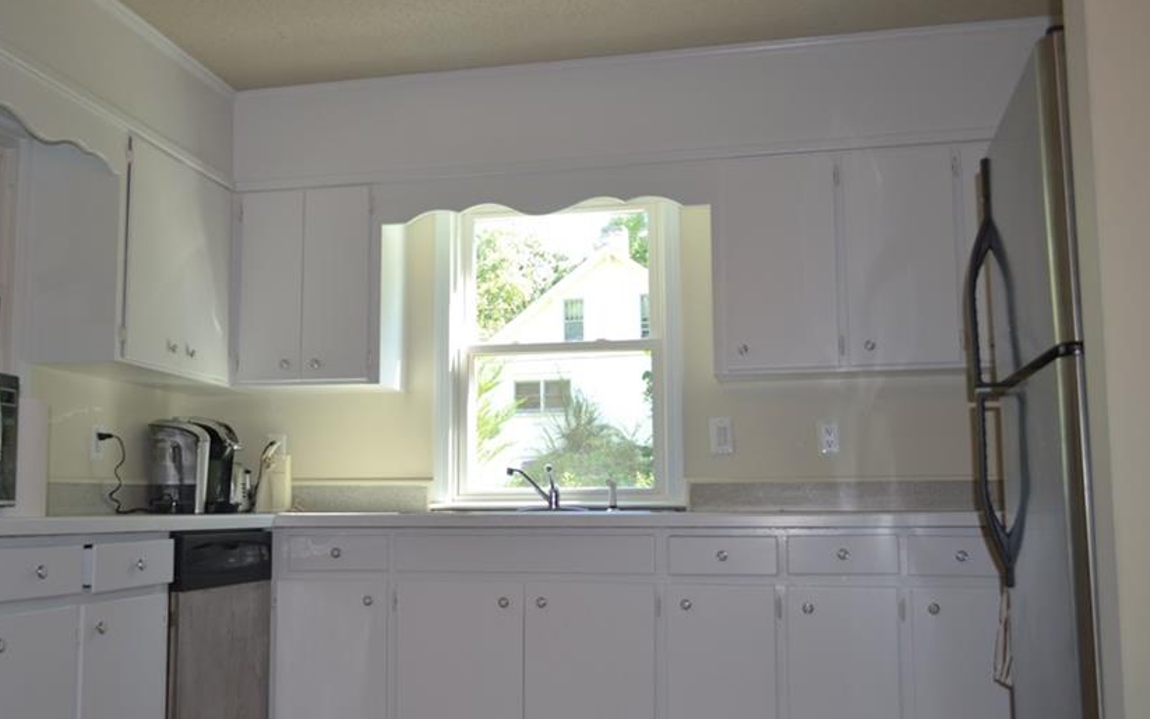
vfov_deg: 33.6
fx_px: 1191
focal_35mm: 38
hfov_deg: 51.4
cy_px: 378
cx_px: 494
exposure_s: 1/30
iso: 100
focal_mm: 20
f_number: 3.8
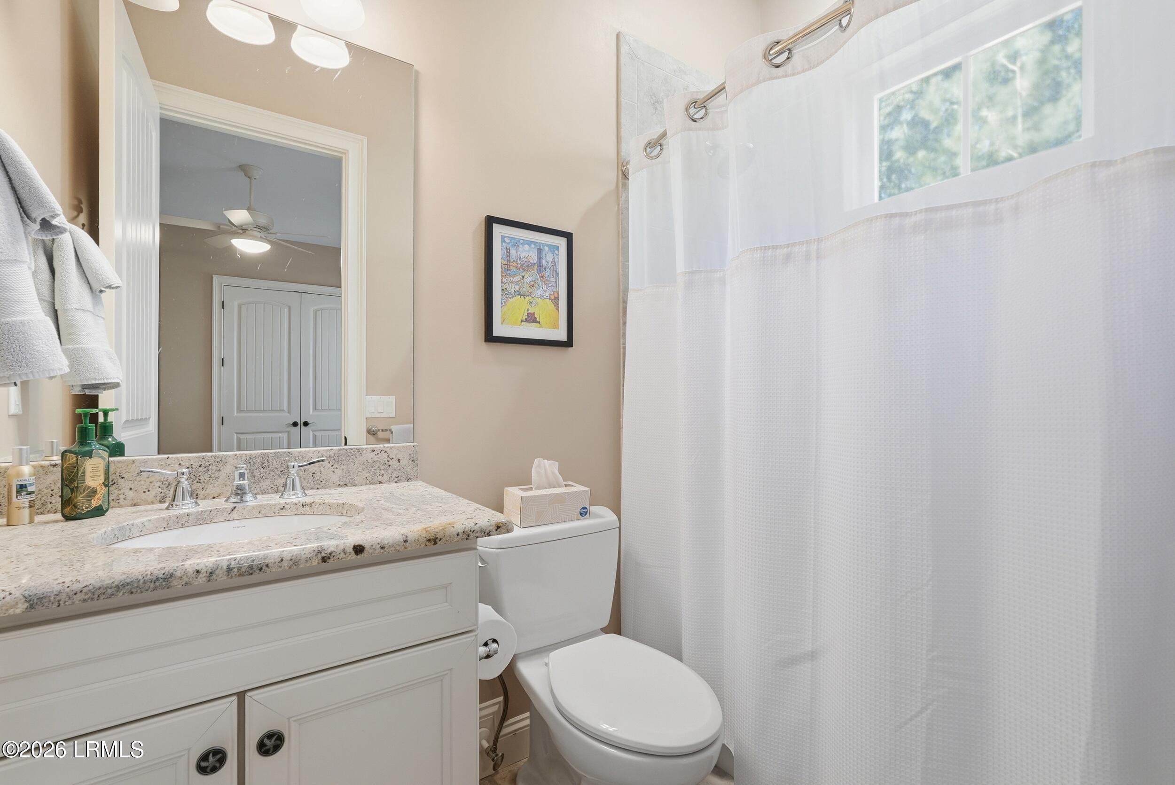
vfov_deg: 73.8
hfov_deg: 96.7
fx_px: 523
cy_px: 392
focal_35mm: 16
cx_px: 588
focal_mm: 16
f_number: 9
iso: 320
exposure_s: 1/200
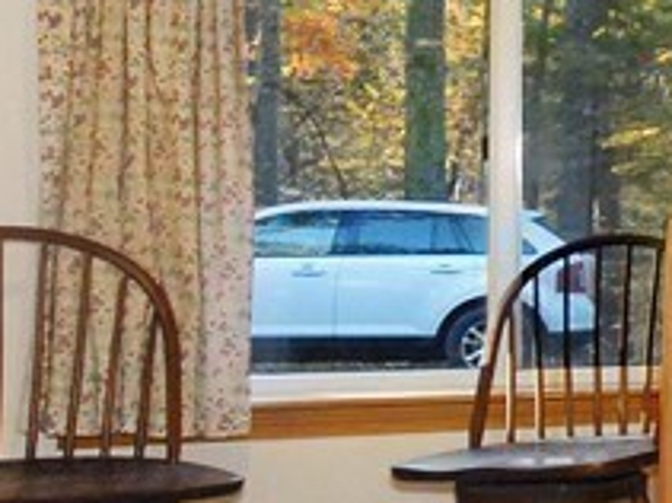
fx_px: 1358
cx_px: 1092
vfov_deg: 20.9
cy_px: 325
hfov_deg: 21.6
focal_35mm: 70
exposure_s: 1/50
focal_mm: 10
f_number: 4.5
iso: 800
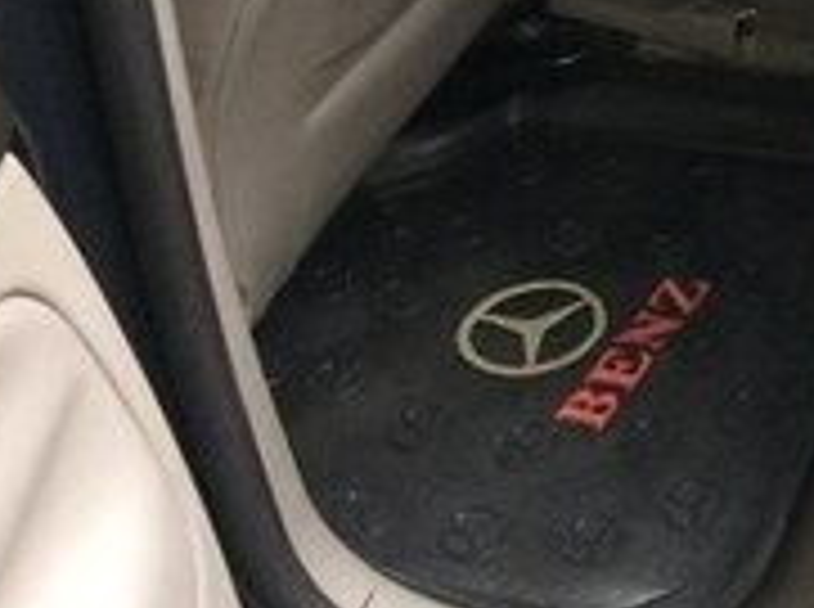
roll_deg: -1.9
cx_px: 1345
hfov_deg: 16.4
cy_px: -137
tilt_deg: -35.7
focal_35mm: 106
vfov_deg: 13.5
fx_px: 2488
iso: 160
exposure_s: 1/33
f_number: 2.2
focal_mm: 4.15
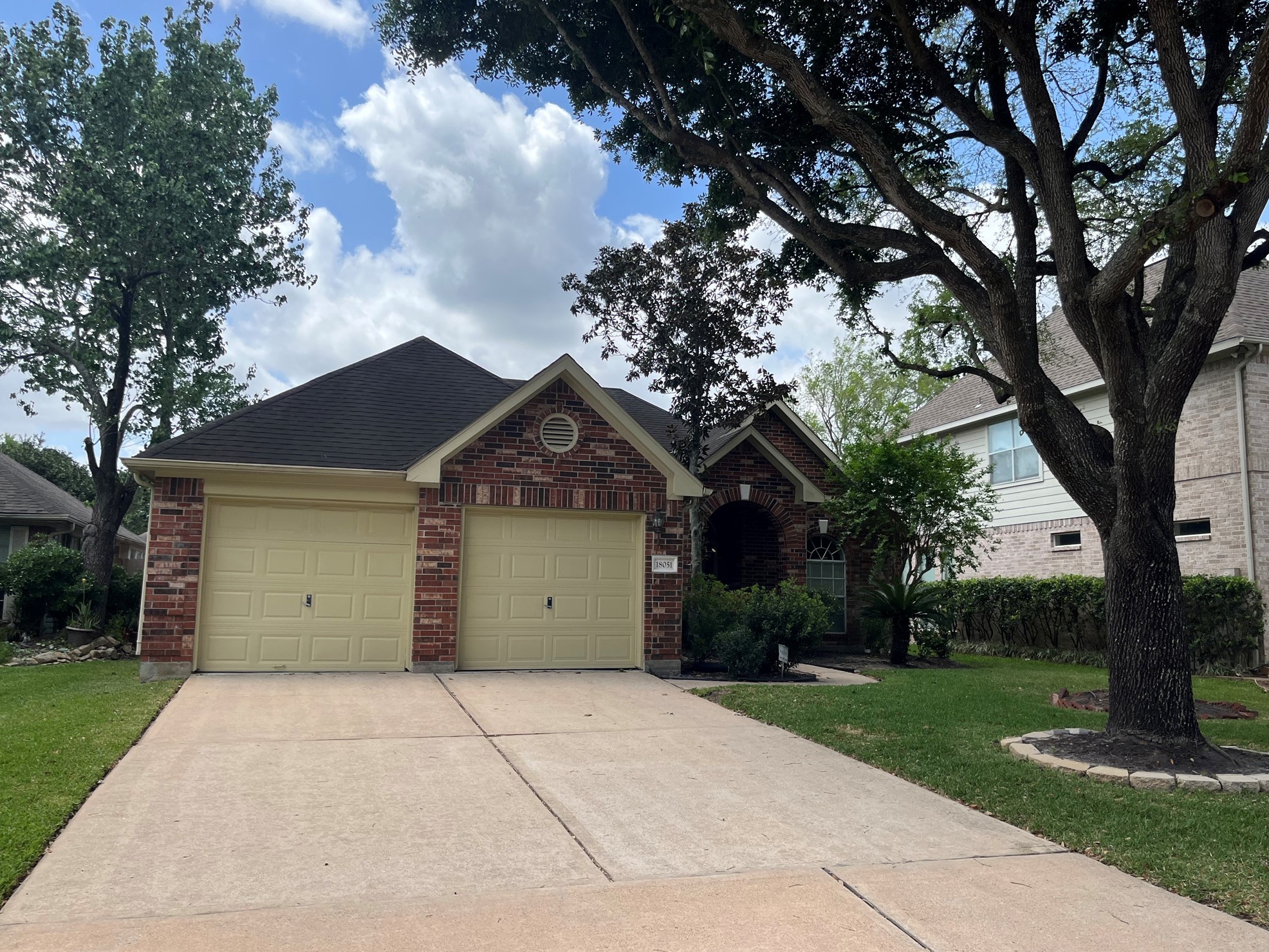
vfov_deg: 51.4
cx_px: 656
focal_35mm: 27
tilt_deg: +8.7
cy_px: 470
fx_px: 990
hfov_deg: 65.3
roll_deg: +0.5
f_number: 1.6
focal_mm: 5.1
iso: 50
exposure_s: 1/2309
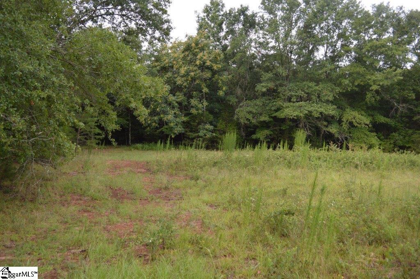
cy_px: 140
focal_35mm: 30
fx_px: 350
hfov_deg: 62.0
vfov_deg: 43.5
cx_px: 210
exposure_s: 1/800
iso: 400
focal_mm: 20
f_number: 4
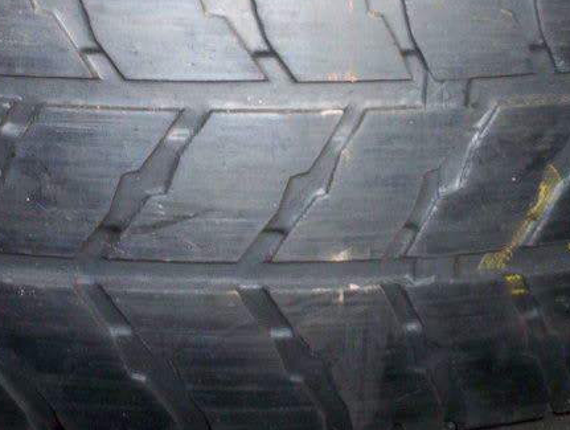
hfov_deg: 27.0
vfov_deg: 20.3
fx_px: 1188
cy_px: 78
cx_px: 268
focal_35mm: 72
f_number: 4.5
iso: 140
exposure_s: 1/60
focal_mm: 4.99
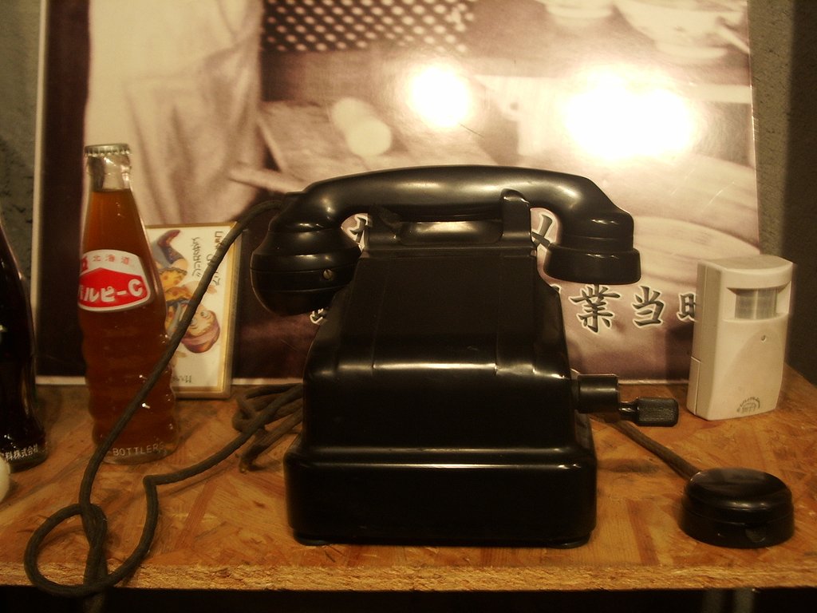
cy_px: 306
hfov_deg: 45.8
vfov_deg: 35.1
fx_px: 968
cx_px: 408
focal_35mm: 41
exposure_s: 1/8
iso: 100
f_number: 2.8
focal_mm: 6.8
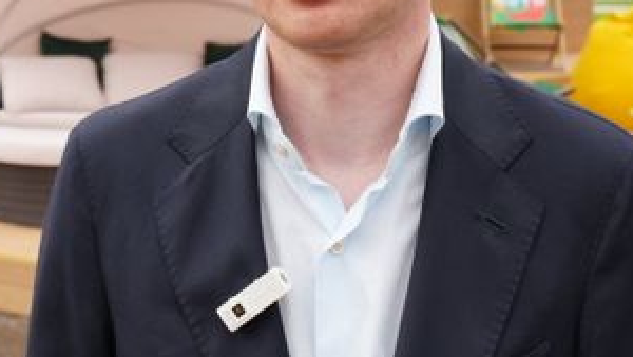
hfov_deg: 19.0
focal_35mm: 112
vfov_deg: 10.8
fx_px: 1881
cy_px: 87
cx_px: 202
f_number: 8
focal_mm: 46
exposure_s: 1/800
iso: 800
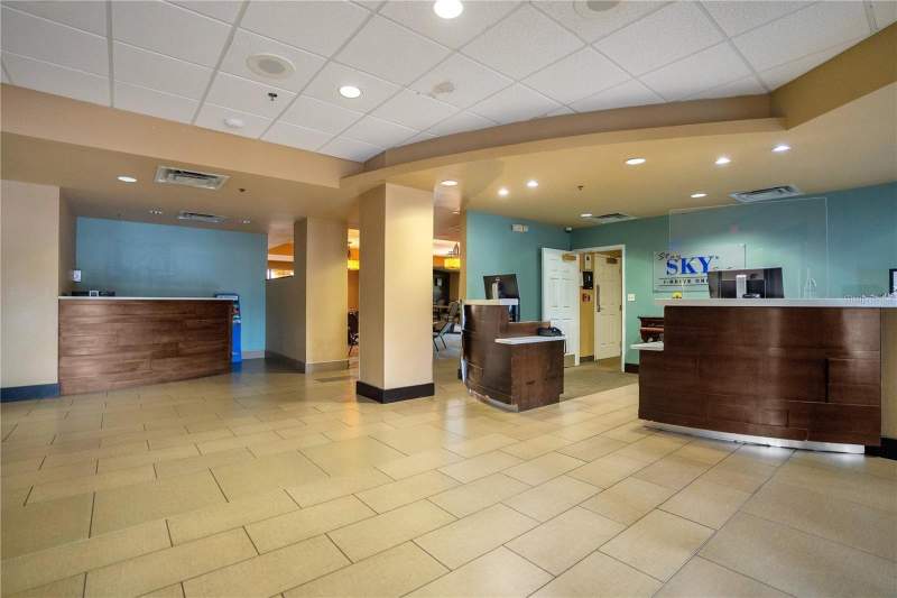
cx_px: 448
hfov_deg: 96.7
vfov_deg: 73.7
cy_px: 299
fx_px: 399
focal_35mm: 16
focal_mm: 16
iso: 3200
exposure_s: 1/160
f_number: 2.8
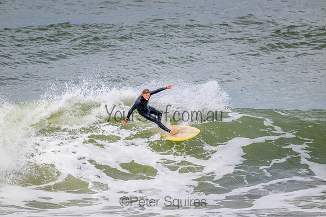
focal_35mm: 800
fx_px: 7246
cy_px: 108
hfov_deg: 2.6
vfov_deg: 1.7
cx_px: 163
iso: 900
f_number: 11
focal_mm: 800
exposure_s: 1/2000
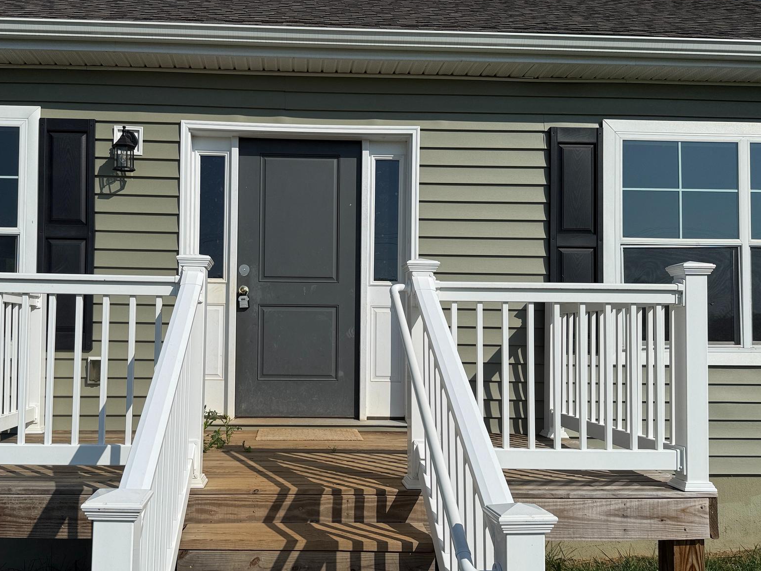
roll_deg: -0.8
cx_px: 313
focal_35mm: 32
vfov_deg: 44.1
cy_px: 310
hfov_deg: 56.5
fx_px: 703
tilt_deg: +4.0
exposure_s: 1/14286
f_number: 1.78
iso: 80
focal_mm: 6.76
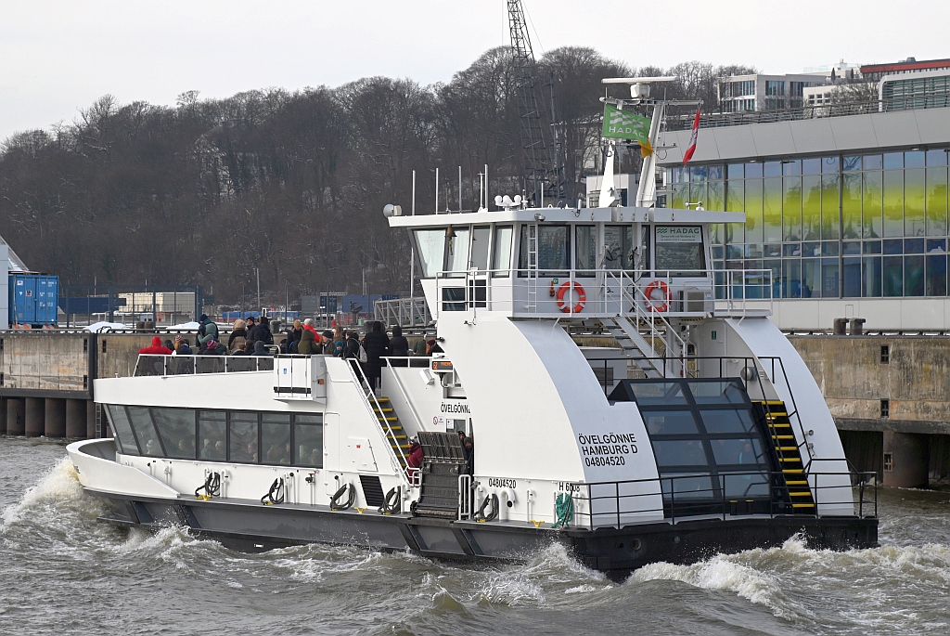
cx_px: 475
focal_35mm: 120
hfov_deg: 17.0
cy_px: 318
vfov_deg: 11.4
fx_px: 3170
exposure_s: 1/400
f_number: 7.1
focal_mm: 120
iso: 100
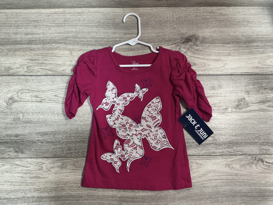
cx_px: 136
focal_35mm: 29
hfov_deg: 61.7
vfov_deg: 48.2
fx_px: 229
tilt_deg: -80.0
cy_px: 102
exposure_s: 1/60
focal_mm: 3
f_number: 1.8
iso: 64
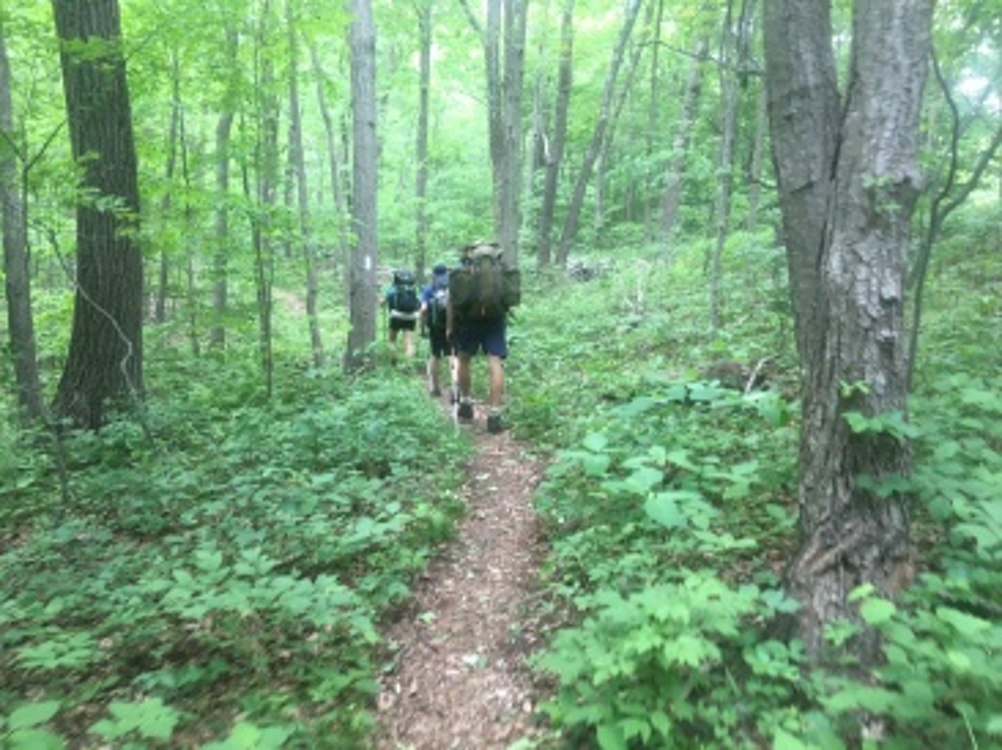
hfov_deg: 61.7
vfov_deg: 48.2
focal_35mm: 29
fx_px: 839
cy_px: 375
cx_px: 501
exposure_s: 1/30
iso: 64
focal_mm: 4.15
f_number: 2.2
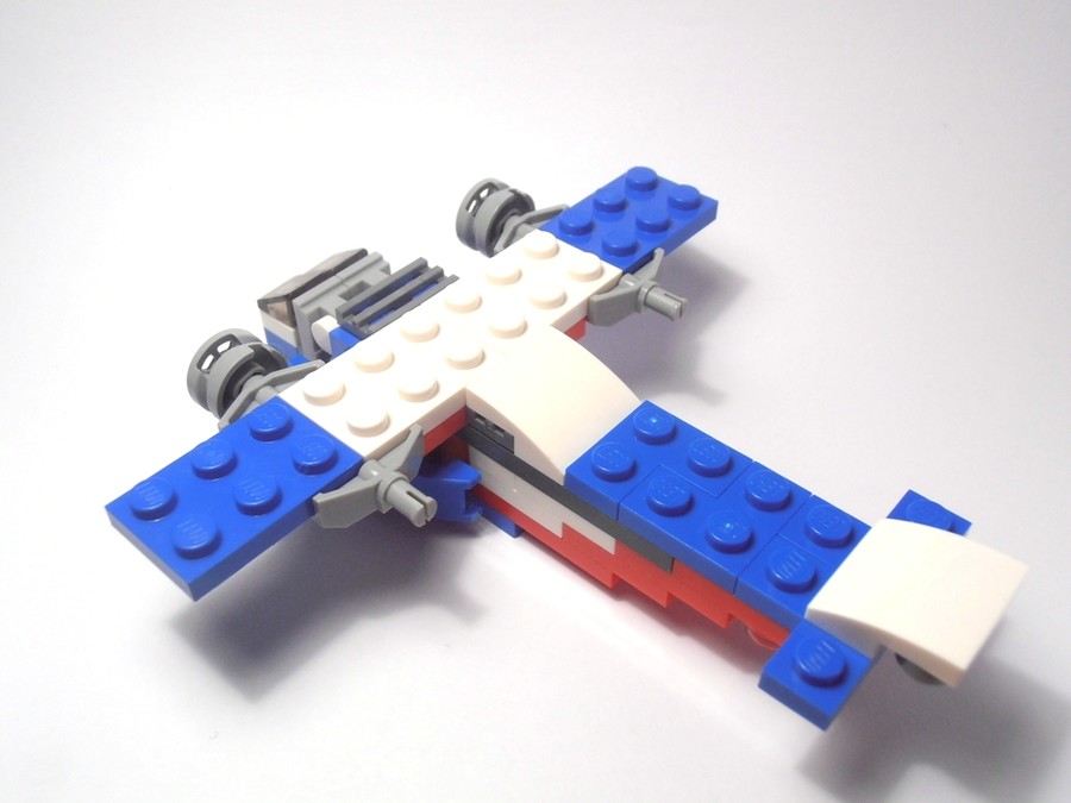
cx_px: 536
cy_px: 402
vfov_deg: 38.7
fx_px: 1145
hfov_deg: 50.1
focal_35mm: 37
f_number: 3.9
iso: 80
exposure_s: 1/80
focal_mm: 6.61
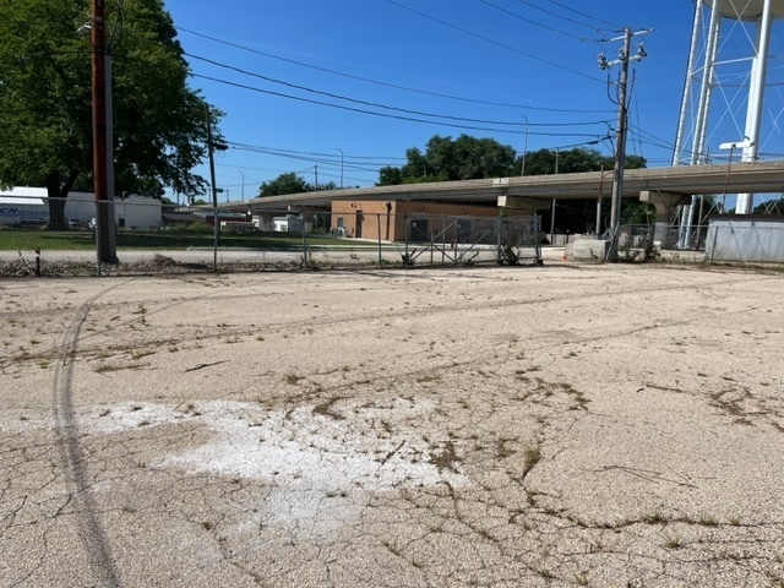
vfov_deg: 53.1
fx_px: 589
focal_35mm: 26
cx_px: 392
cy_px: 294
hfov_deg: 67.3
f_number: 1.6
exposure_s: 1/6494
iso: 50
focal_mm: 5.1
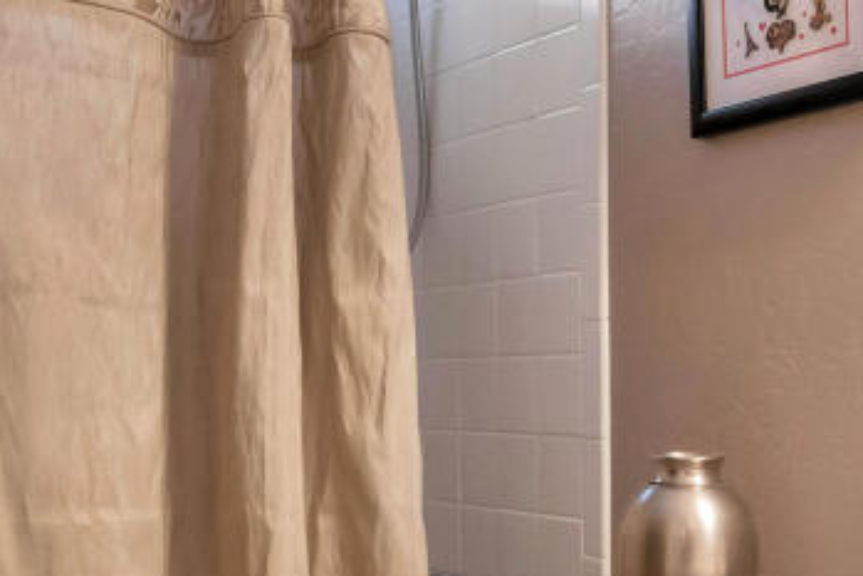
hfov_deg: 34.6
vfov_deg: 23.9
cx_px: 682
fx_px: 1343
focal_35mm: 56
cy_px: 454
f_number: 7.1
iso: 2000
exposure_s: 1/80
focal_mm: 17
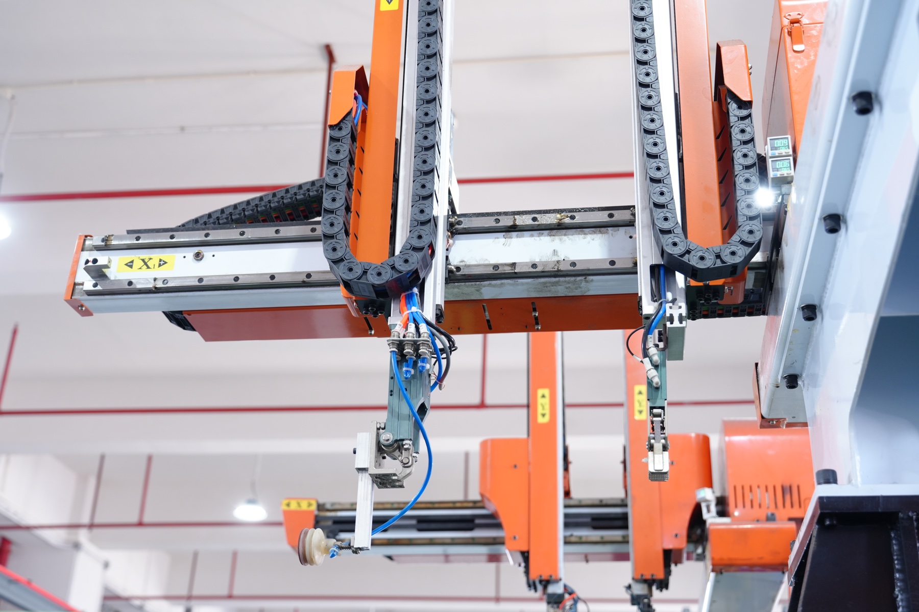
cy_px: 306
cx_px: 460
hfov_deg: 42.7
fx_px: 1174
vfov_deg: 29.2
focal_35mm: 46
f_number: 4.5
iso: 800
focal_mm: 46
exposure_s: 1/60
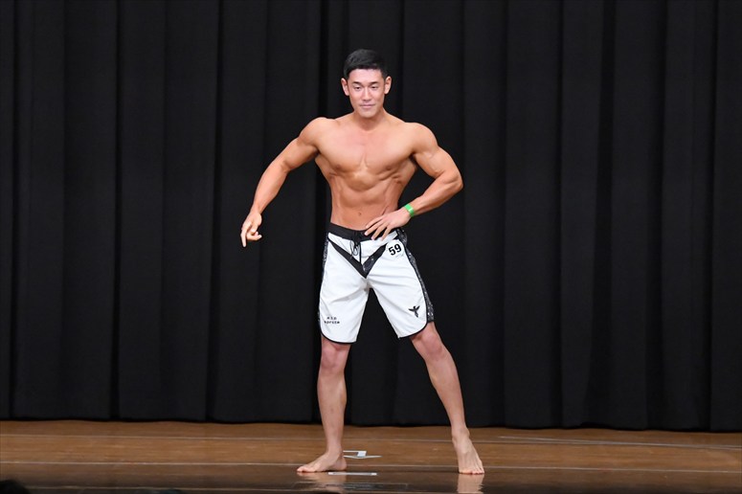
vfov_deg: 6.3
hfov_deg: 9.5
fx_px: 4470
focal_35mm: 217
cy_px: 247
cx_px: 371
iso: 8000
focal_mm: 145
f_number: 5.6
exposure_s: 1/400
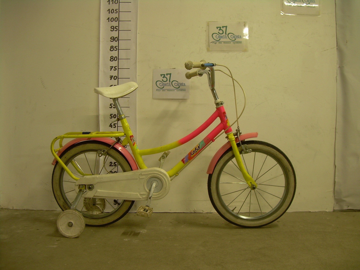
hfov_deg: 49.0
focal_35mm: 38
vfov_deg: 37.7
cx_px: 180
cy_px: 135
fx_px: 395
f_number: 2.8
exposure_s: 1/4.4
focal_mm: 6.3
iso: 50
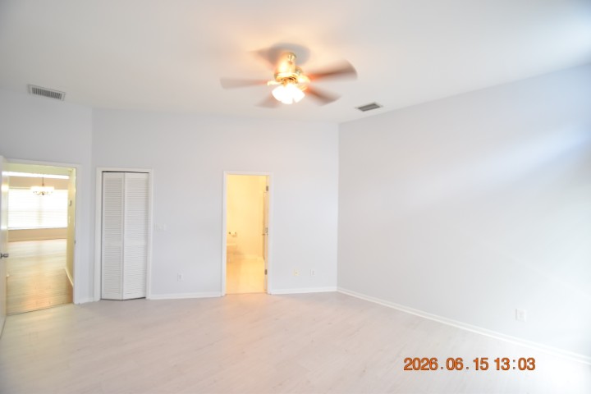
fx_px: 246
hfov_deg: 100.4
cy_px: 197
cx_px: 296
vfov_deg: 77.3
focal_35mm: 15
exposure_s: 1/30
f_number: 3.5
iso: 800
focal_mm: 10
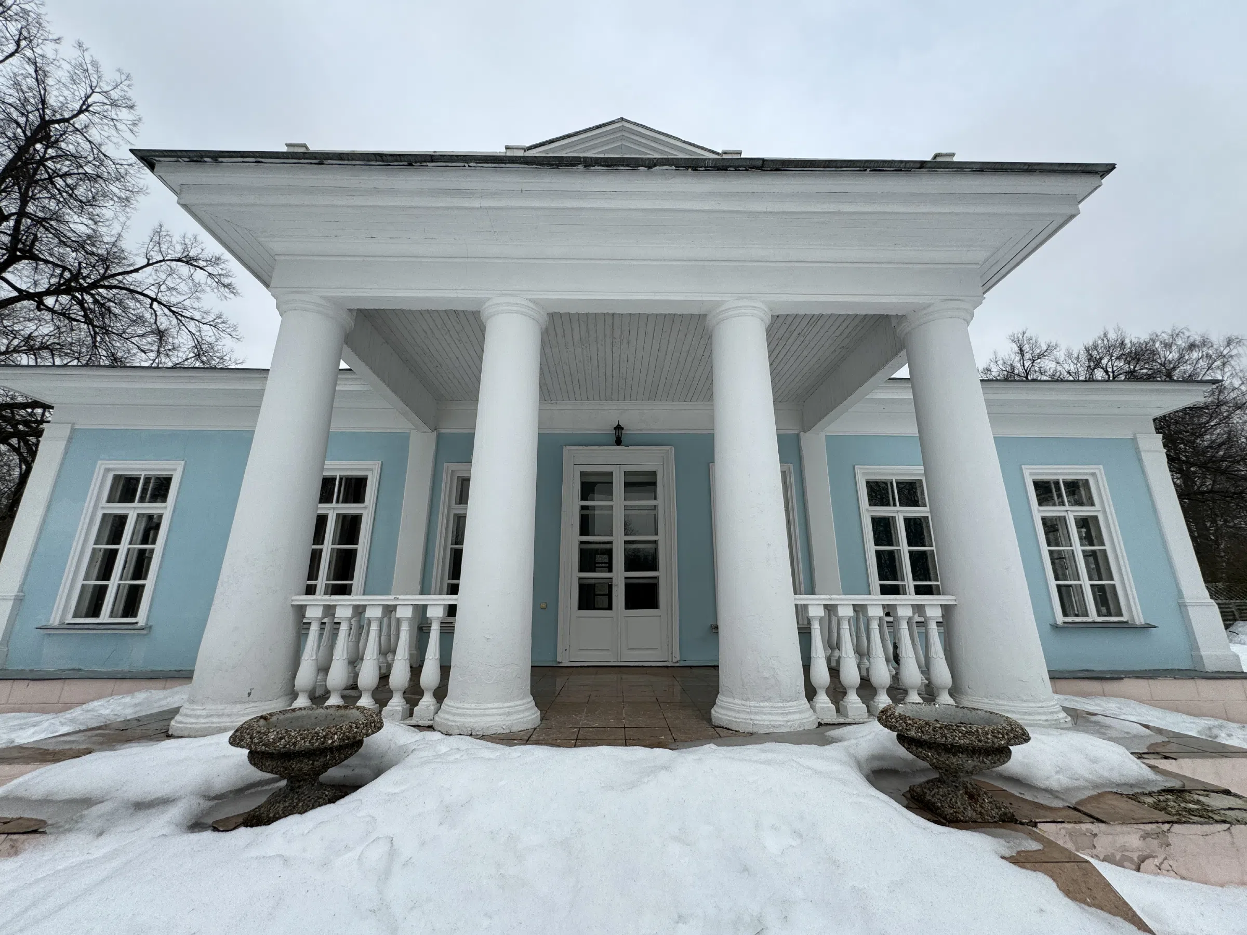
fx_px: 504
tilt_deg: +15.0
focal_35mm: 14
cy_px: 468
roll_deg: -0.3
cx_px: 624
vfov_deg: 85.7
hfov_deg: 102.1
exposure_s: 1/956
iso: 40
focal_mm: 2.22
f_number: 2.2
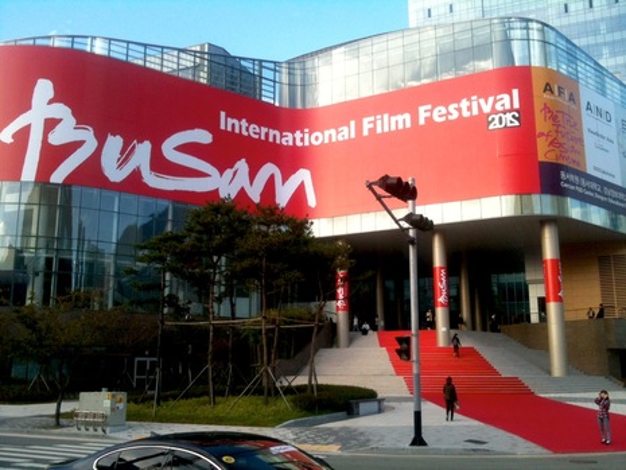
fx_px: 633
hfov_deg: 52.6
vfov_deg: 40.7
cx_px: 313
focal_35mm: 35
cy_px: 235
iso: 64
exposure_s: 1/214
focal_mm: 3.85
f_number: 2.8
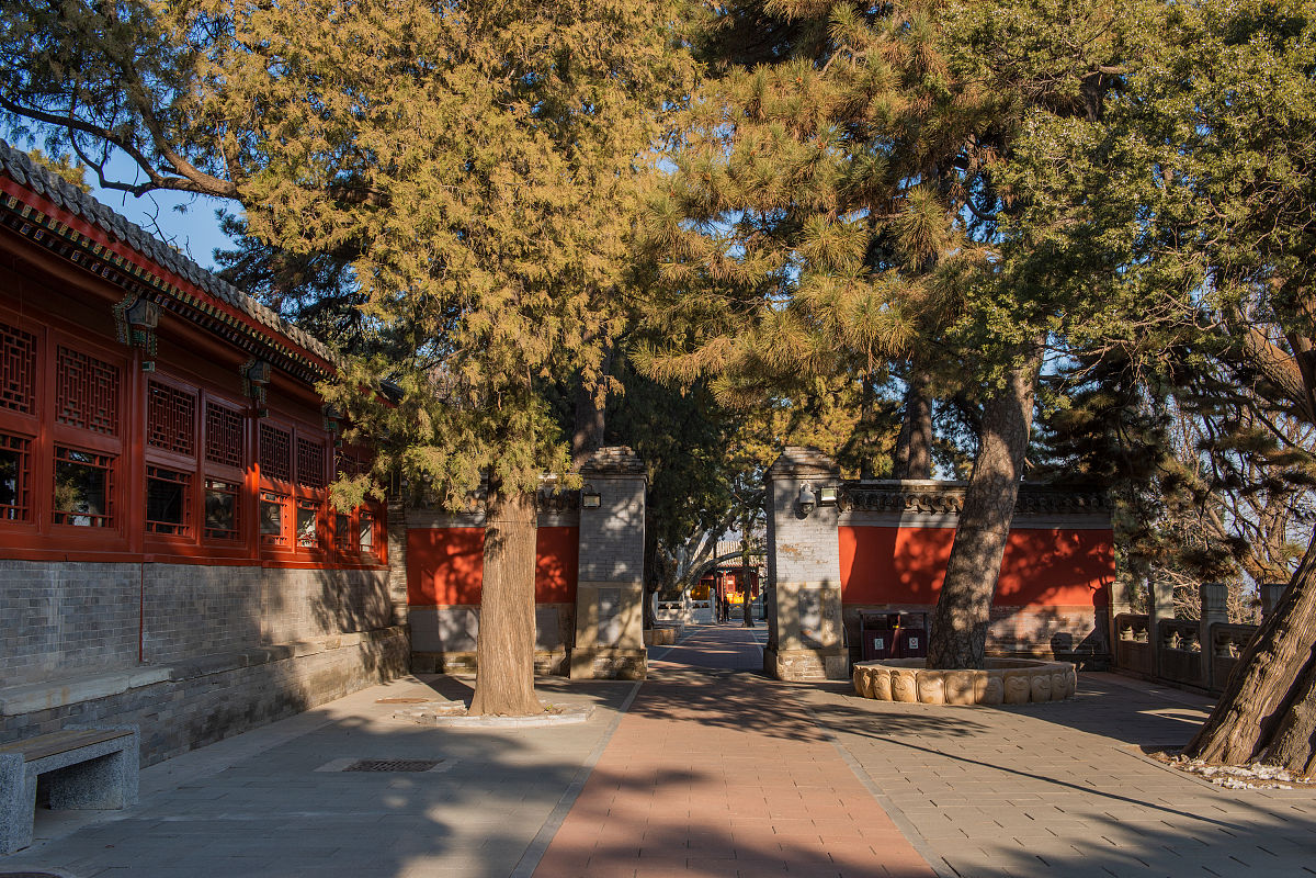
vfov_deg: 37.9
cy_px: 439
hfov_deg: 54.4
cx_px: 658
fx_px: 1279
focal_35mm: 35
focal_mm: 35
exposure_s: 1/50
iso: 100
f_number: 11
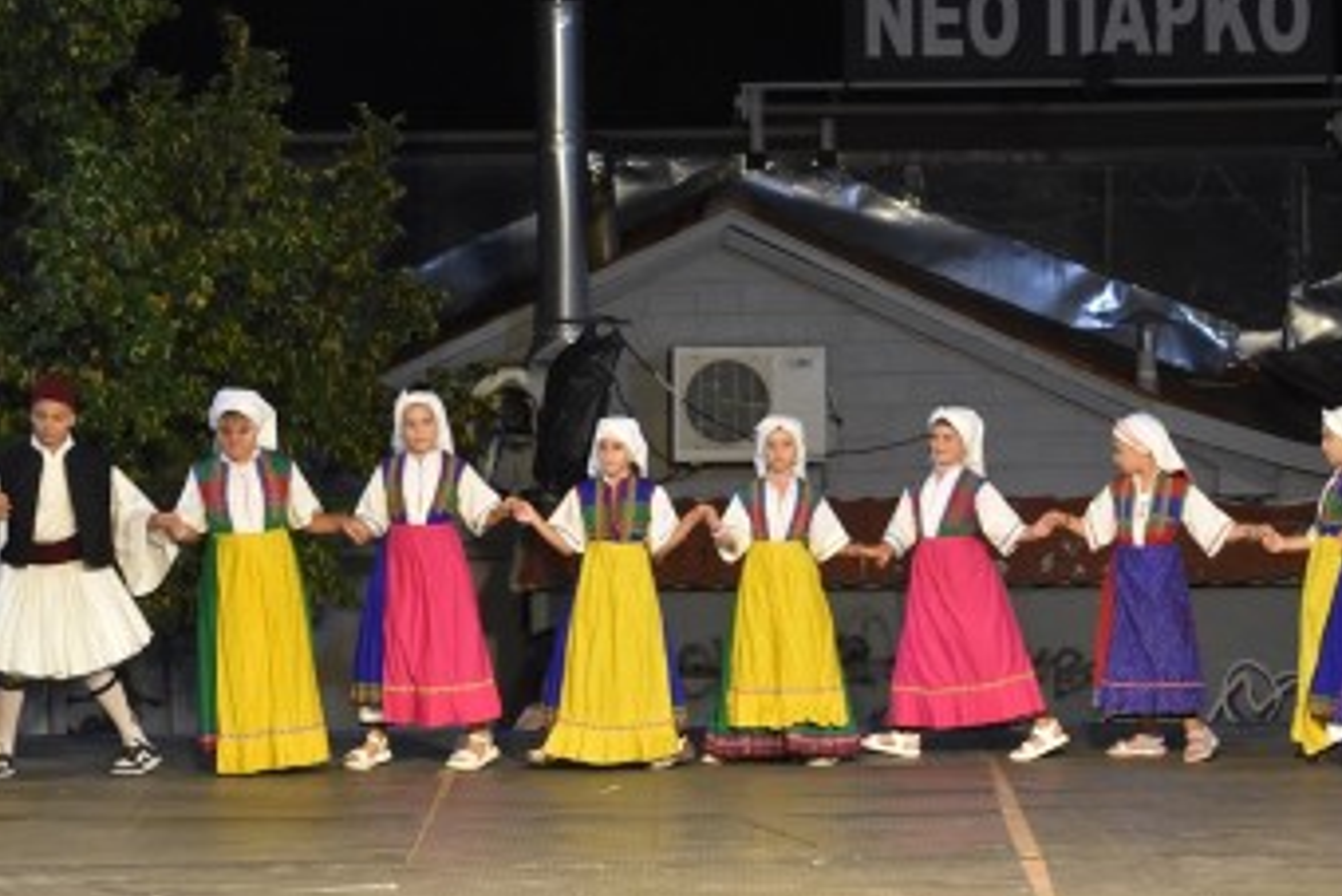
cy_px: 604
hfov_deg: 10.8
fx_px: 7085
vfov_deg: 7.2
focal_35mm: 190
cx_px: 590
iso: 2200
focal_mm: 82
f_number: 4.8
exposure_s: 1/125
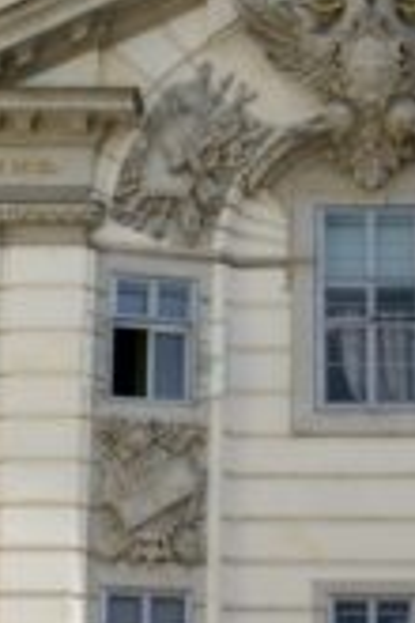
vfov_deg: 16.9
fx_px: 2092
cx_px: 292
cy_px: 378
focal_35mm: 121
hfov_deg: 11.3
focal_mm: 27
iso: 125
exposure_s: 1/50
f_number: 22
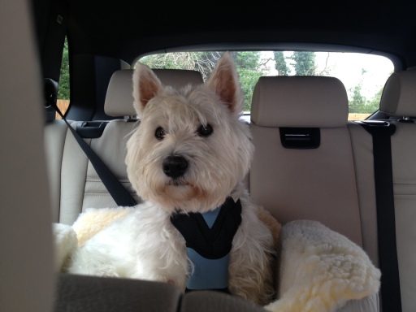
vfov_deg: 40.7
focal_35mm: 35
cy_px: 156
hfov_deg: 52.6
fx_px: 421
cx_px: 208
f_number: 2.4
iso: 64
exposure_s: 1/20
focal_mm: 4.28
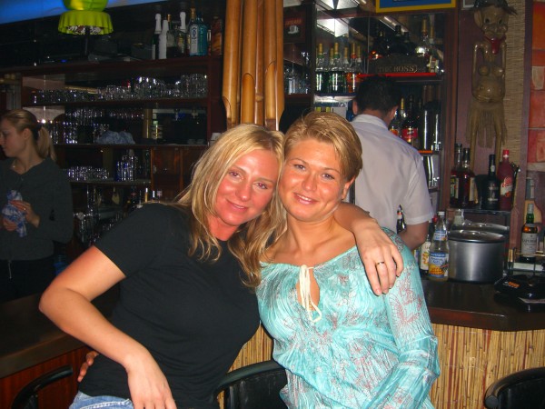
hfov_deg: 49.0
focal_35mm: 38
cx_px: 272
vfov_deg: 37.7
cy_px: 204
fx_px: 598
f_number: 2.8
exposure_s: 1/60
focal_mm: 7.9
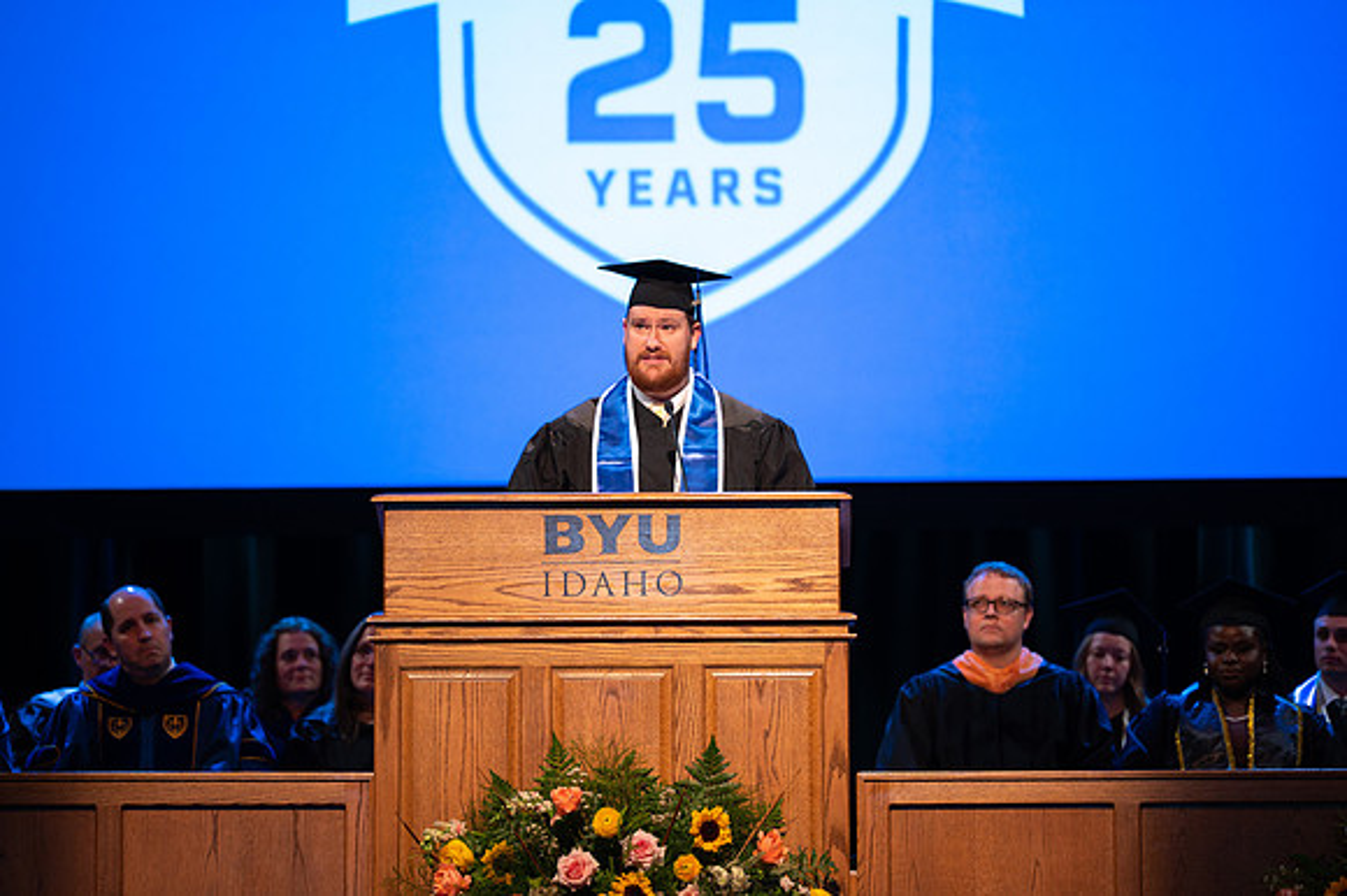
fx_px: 7858
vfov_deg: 6.5
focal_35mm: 210
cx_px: 706
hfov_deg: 9.8
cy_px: 428
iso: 400
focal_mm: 200
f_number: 2.8
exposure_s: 1/125
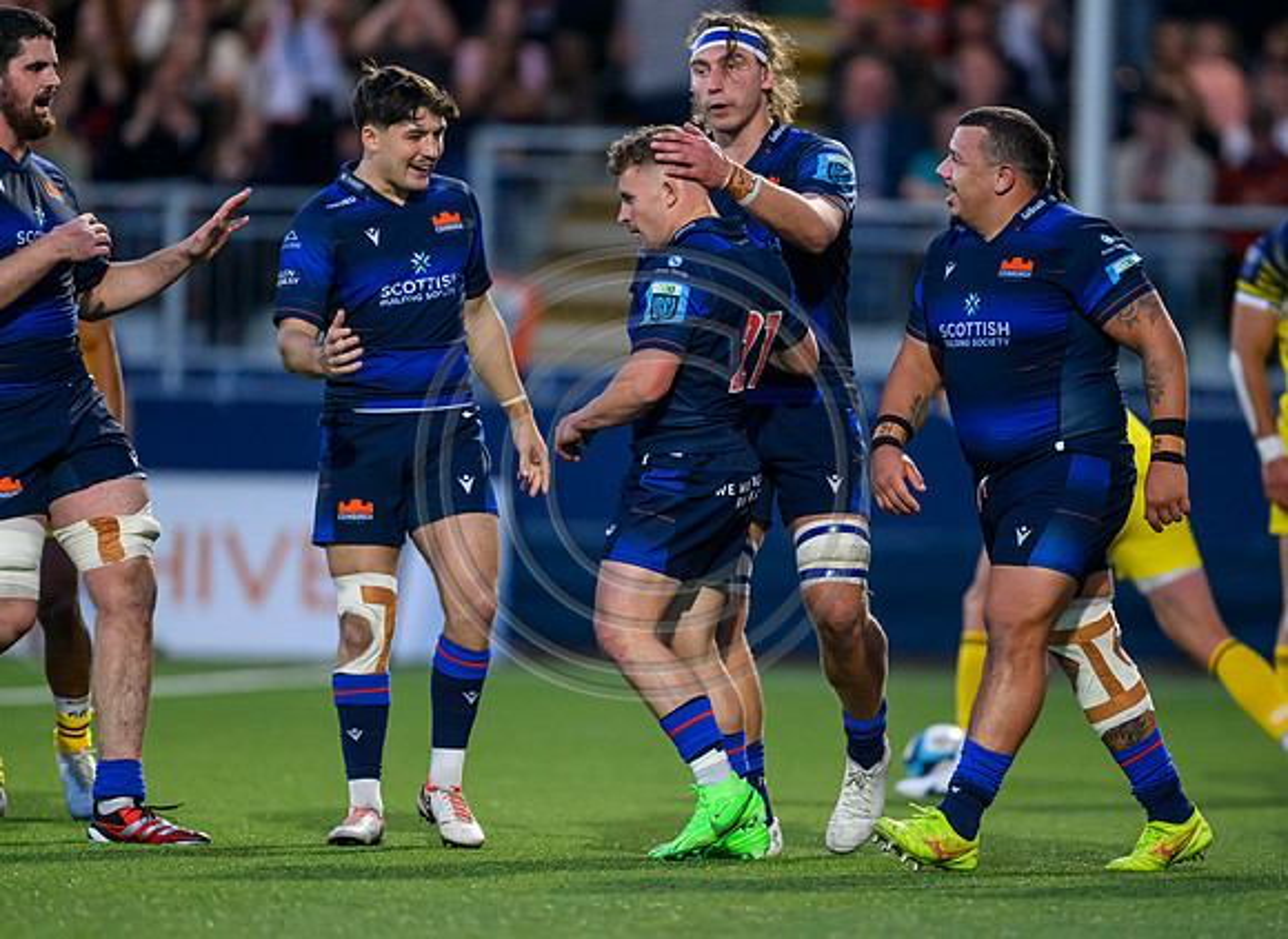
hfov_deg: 4.3
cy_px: 497
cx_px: 754
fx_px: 17041
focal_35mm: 463
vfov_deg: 3.2
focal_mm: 400
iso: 5000
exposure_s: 1/1000
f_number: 2.8
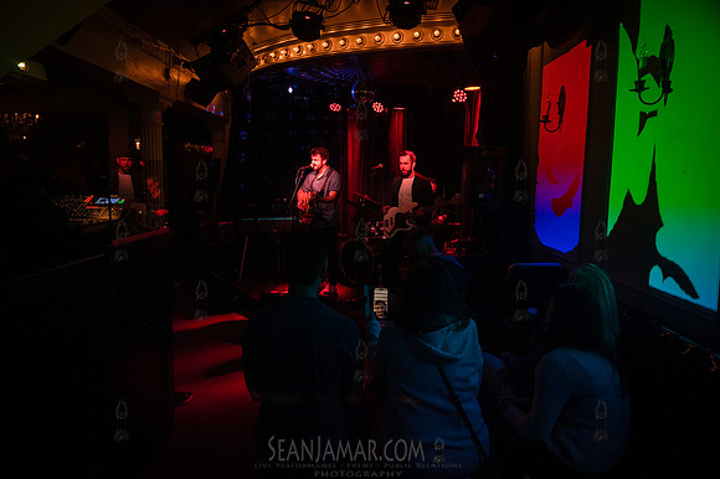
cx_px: 360
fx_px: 480
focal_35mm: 24
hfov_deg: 73.8
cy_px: 240
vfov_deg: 53.1
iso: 8000
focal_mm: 24
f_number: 3.5
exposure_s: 1/320
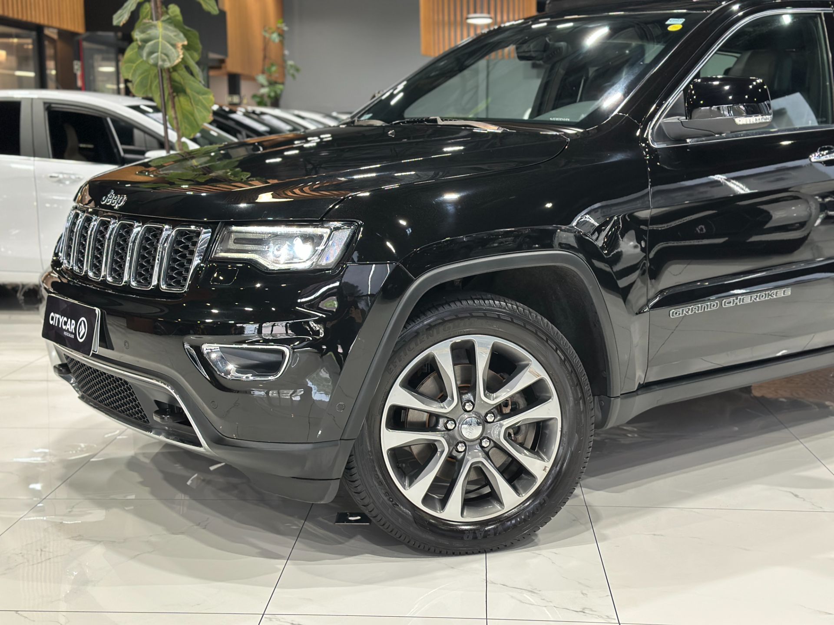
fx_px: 1156
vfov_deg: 30.3
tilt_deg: -9.5
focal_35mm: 48
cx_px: 417
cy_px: 312
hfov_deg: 39.7
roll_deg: +0.0
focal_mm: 6.86
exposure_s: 1/60
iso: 250
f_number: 1.78
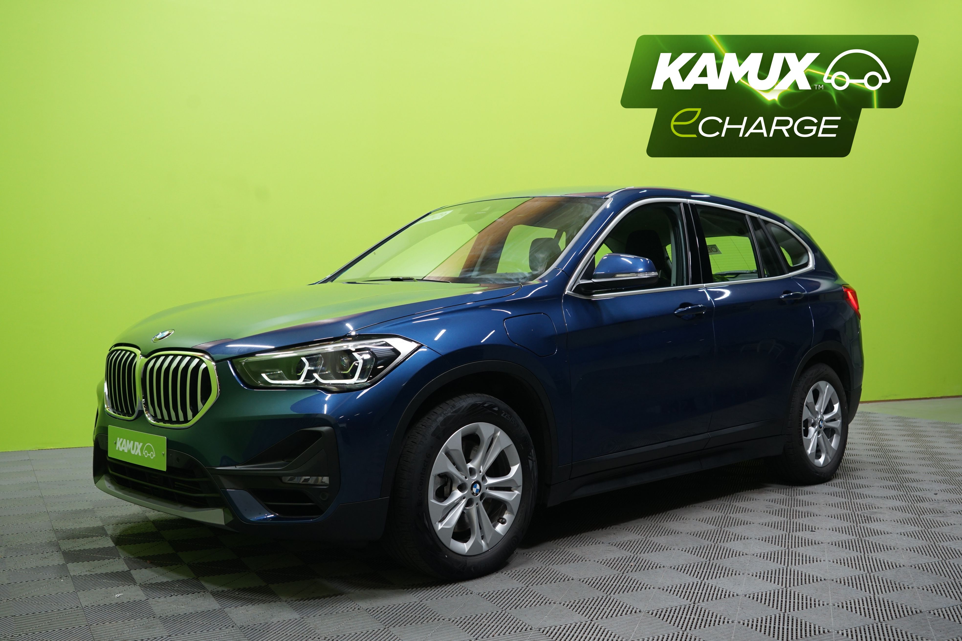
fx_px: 962
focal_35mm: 36
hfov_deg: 53.1
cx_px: 481
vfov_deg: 36.9
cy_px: 320
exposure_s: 1/20
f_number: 5.6
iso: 800
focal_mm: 36
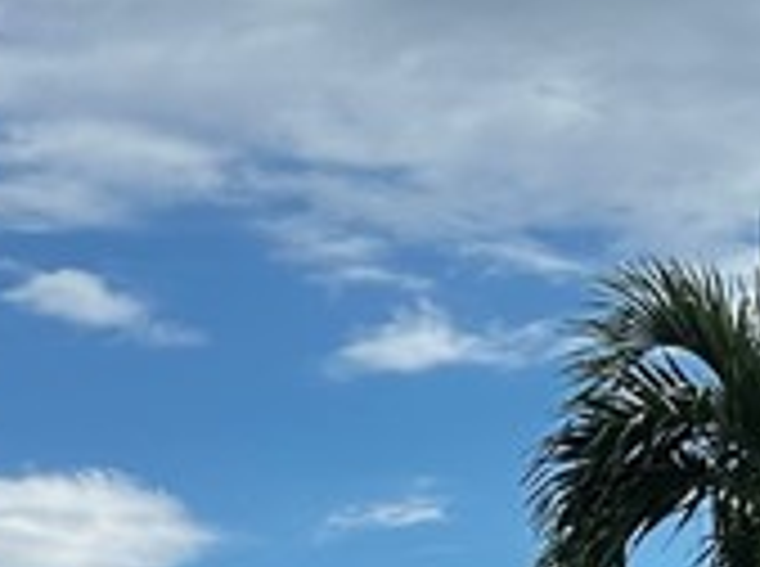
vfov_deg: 8.7
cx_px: 796
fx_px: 3462
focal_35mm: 158
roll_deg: +1.4
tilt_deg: +0.9
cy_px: 1251
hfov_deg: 12.4
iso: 50
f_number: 1.5
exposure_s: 1/4831
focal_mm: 5.7
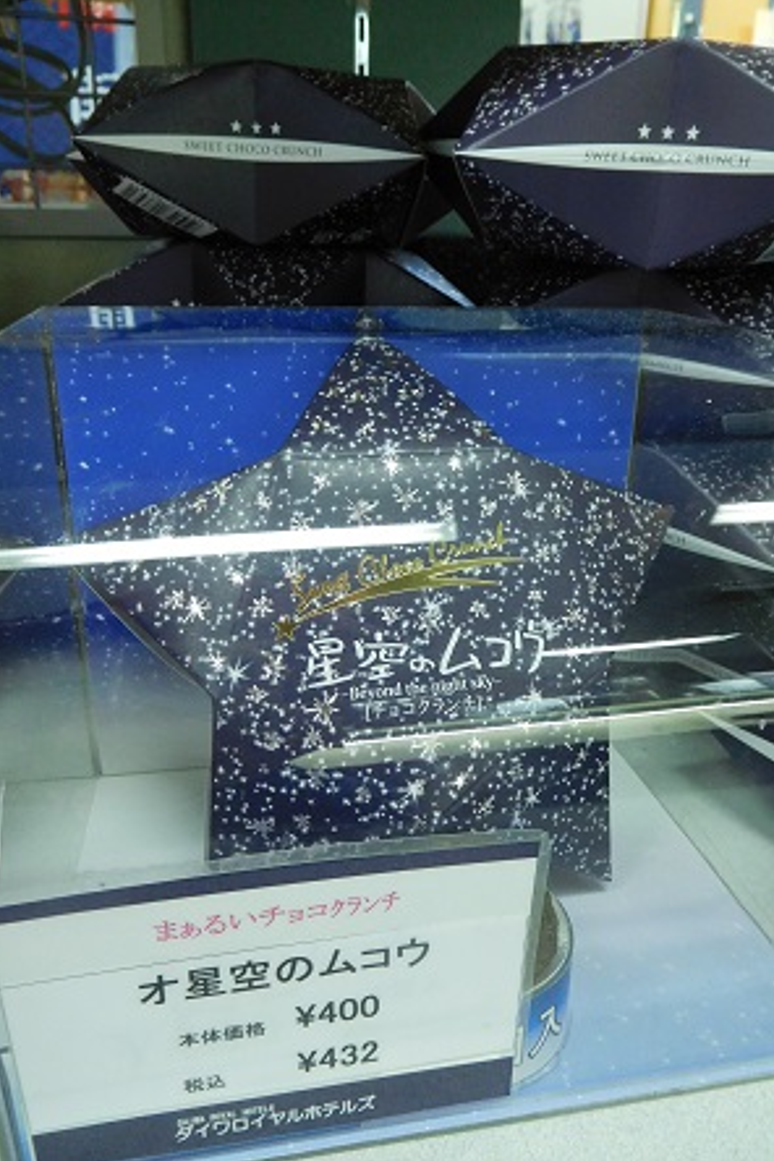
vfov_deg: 67.4
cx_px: 390
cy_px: 577
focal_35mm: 27
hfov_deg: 47.9
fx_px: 871
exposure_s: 1/25
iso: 400
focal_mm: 4.5
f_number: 3.4
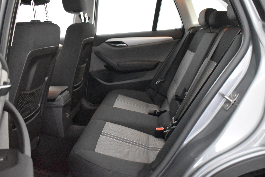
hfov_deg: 53.1
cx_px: 132
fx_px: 265
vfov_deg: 36.9
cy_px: 88
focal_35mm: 36
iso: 12800
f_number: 3.8
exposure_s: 1/45
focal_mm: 24
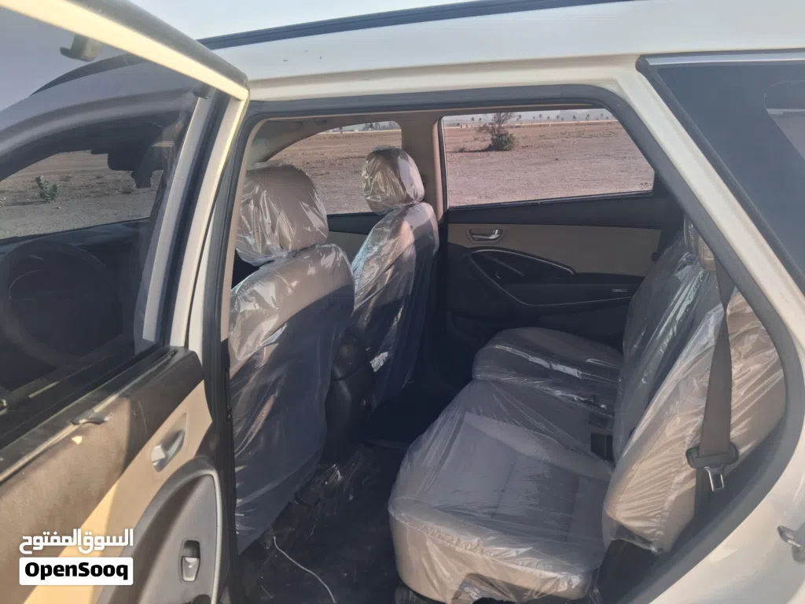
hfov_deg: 65.3
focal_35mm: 27
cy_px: 302
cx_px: 402
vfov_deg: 51.4
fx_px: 628
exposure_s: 1/108
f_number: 1.8
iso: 20
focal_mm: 4
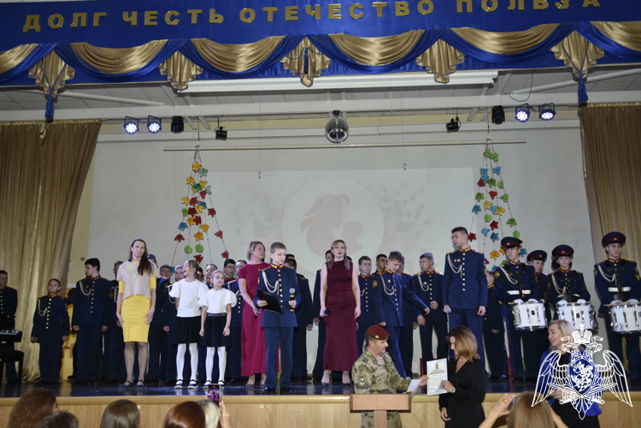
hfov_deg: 53.1
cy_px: 214
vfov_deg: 36.9
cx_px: 320
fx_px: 641
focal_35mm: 36
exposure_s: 1/250
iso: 640
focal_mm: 24
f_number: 2.8
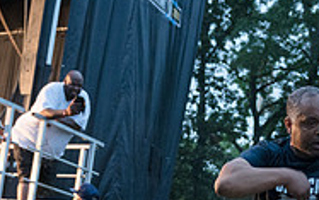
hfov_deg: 20.9
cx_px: 264
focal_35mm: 98
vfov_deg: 13.0
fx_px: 852
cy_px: 250
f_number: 3.2
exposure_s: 1/200
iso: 4000
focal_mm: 31
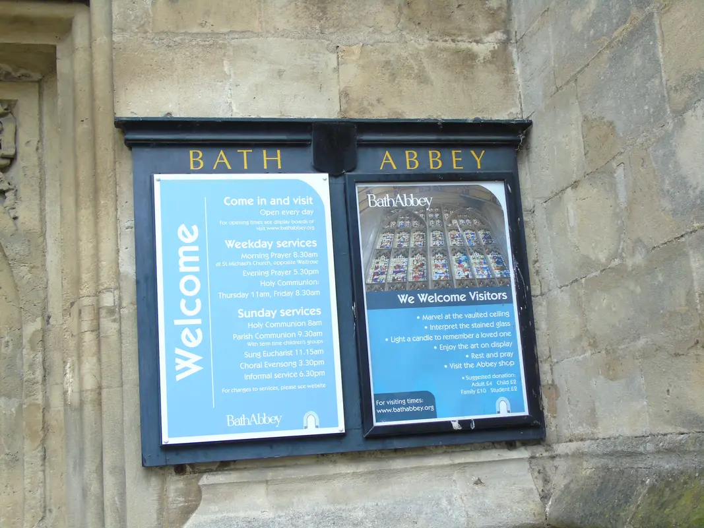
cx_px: 352
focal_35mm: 46
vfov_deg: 31.5
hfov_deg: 41.2
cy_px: 264
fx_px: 935
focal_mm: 8.2
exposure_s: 1/60
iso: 80
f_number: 4.1
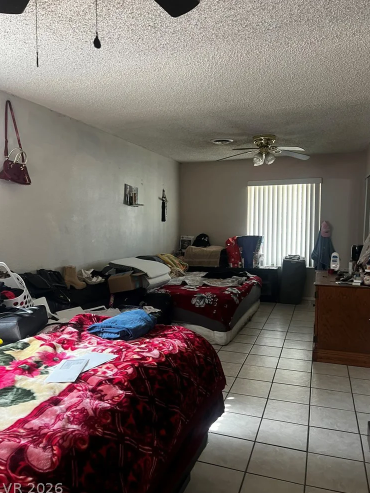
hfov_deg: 51.4
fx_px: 385
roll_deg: -0.5
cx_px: 183
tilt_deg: -4.9
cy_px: 244
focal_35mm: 27
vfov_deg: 65.3
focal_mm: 5.7
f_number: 1.5
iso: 160
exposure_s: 1/60
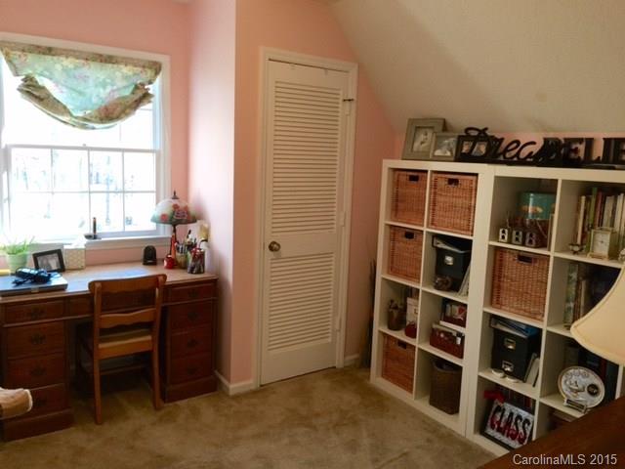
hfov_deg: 61.7
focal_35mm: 29
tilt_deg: -9.0
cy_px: 234
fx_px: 524
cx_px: 312
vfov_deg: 48.2
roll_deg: -2.9
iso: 40
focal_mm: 4.15
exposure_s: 1/30
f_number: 2.2
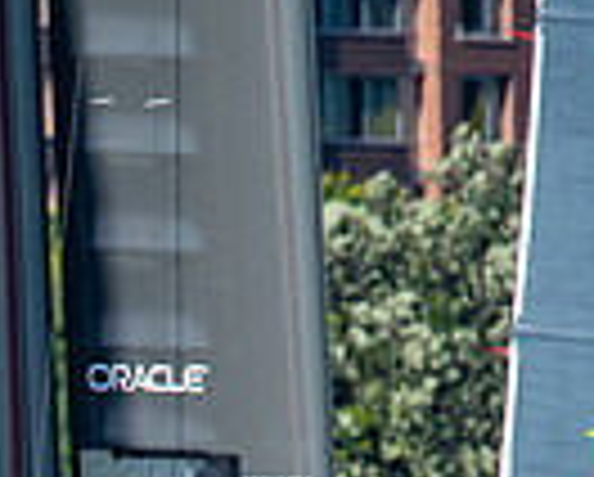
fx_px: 45670
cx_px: -459
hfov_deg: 0.7
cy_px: 842
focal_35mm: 2594
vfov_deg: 0.6
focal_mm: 420
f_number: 5.6
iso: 500
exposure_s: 1/2000
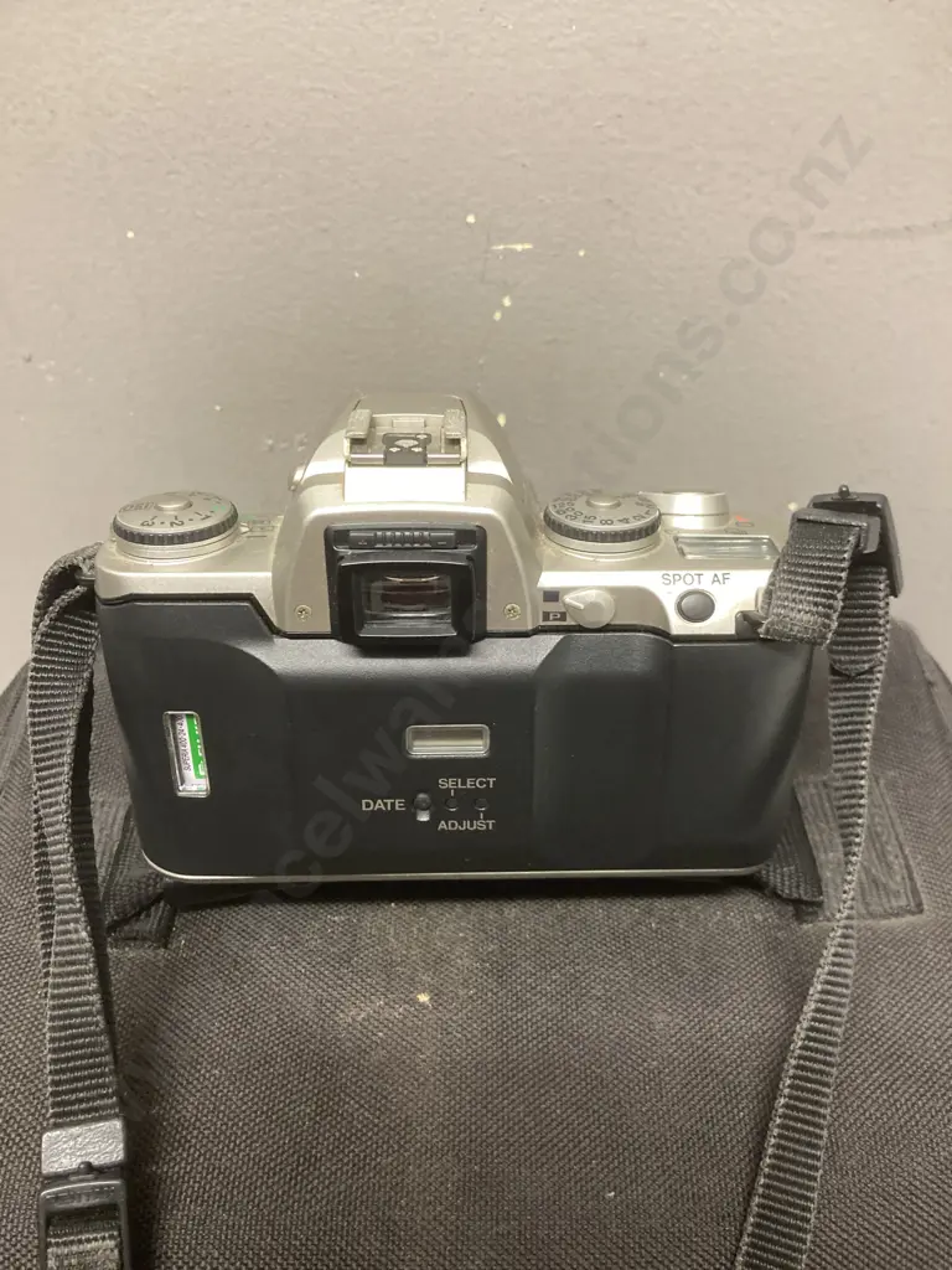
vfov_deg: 63.4
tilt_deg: -41.1
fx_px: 1027
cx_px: 476
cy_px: 635
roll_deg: +0.5
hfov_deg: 49.7
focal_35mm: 28
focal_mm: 3.99
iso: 250
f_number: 1.8
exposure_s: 1/50
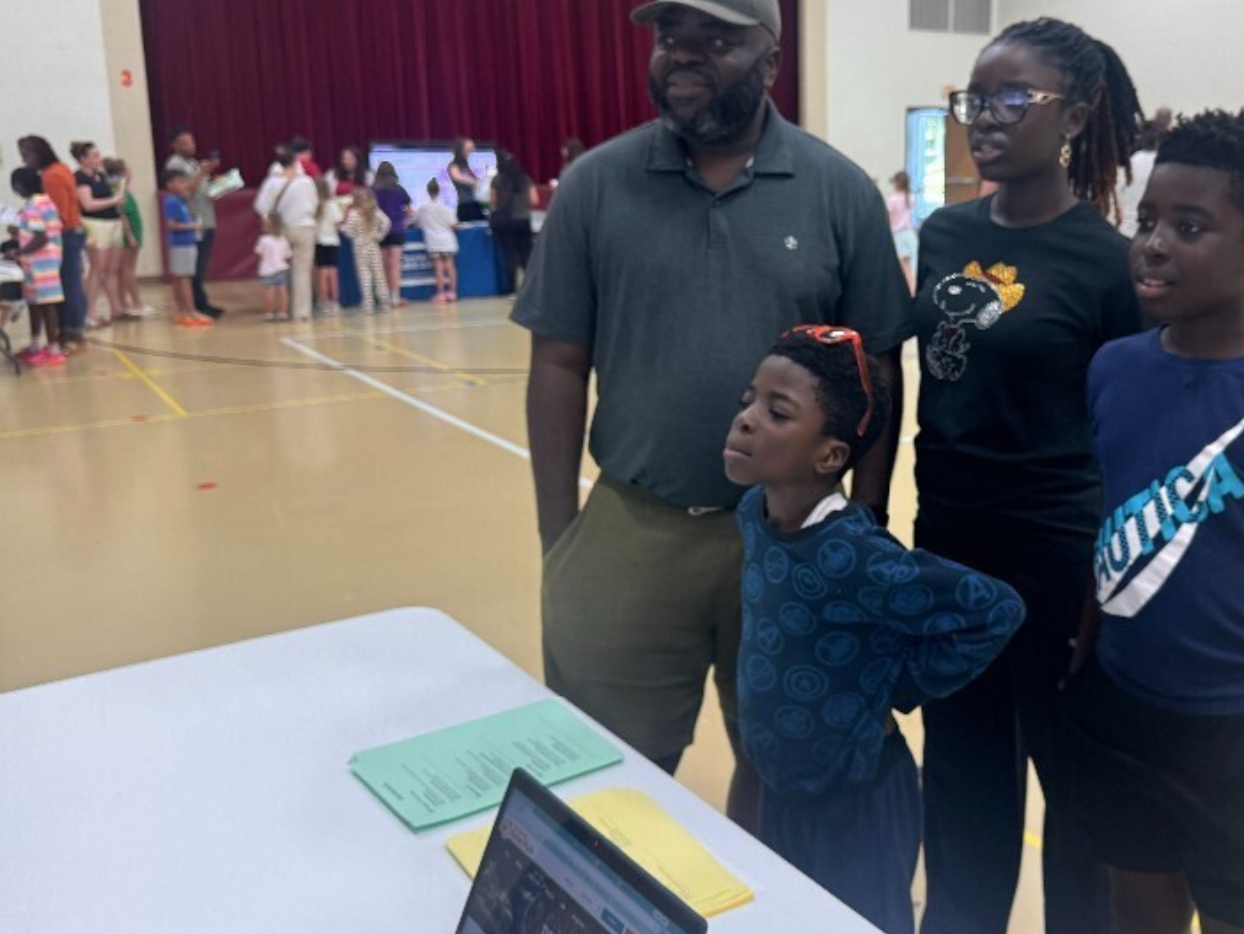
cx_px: 822
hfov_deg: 51.7
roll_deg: +1.3
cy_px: 402
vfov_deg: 40.6
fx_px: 1258
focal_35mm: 35
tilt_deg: -11.0
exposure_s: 1/60
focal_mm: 6.76
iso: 200
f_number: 1.78
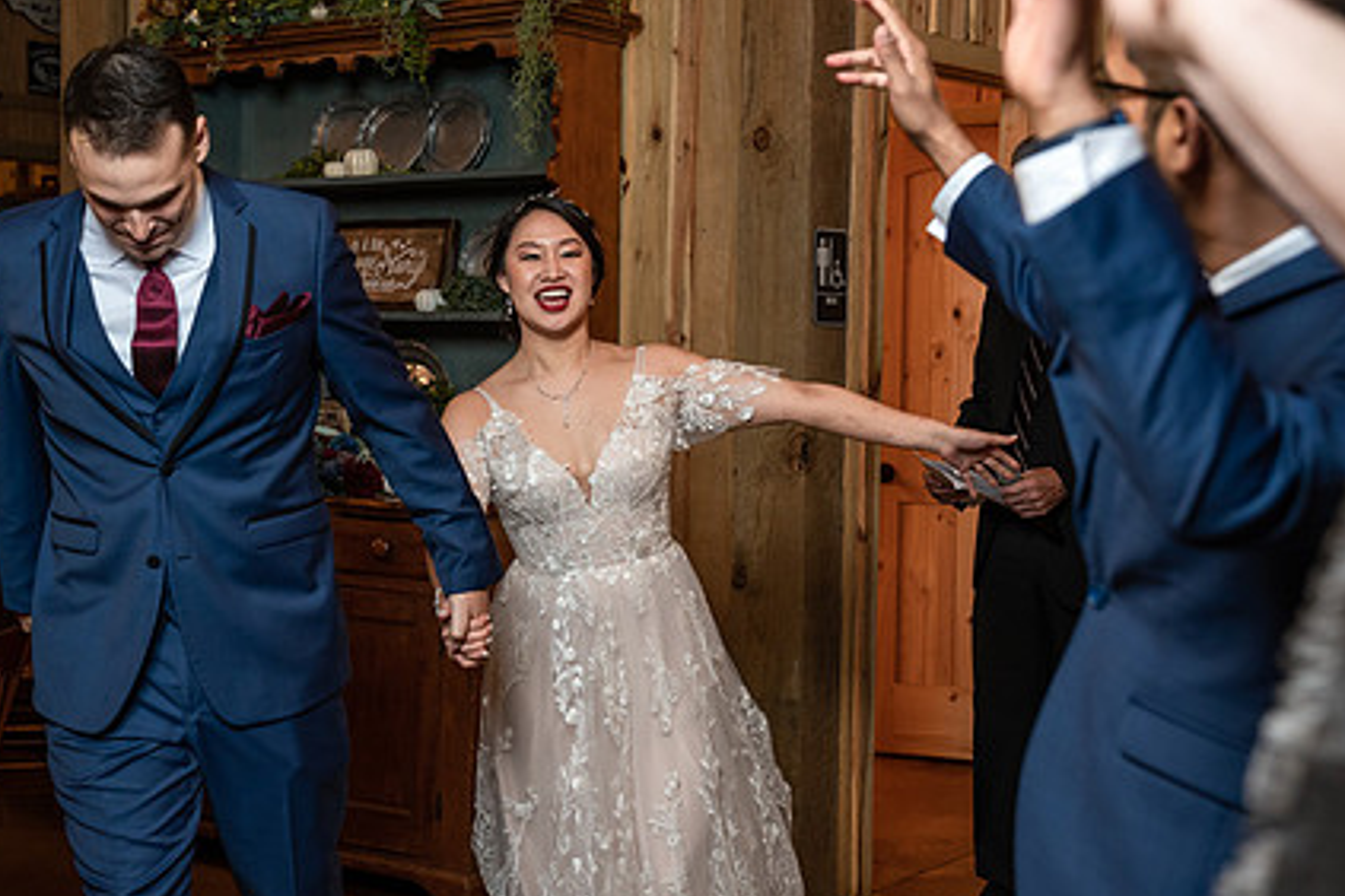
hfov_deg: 33.8
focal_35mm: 59
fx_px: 2204
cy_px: 411
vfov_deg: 23.0
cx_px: 518
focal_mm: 43
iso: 2000
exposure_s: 1/125
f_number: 4
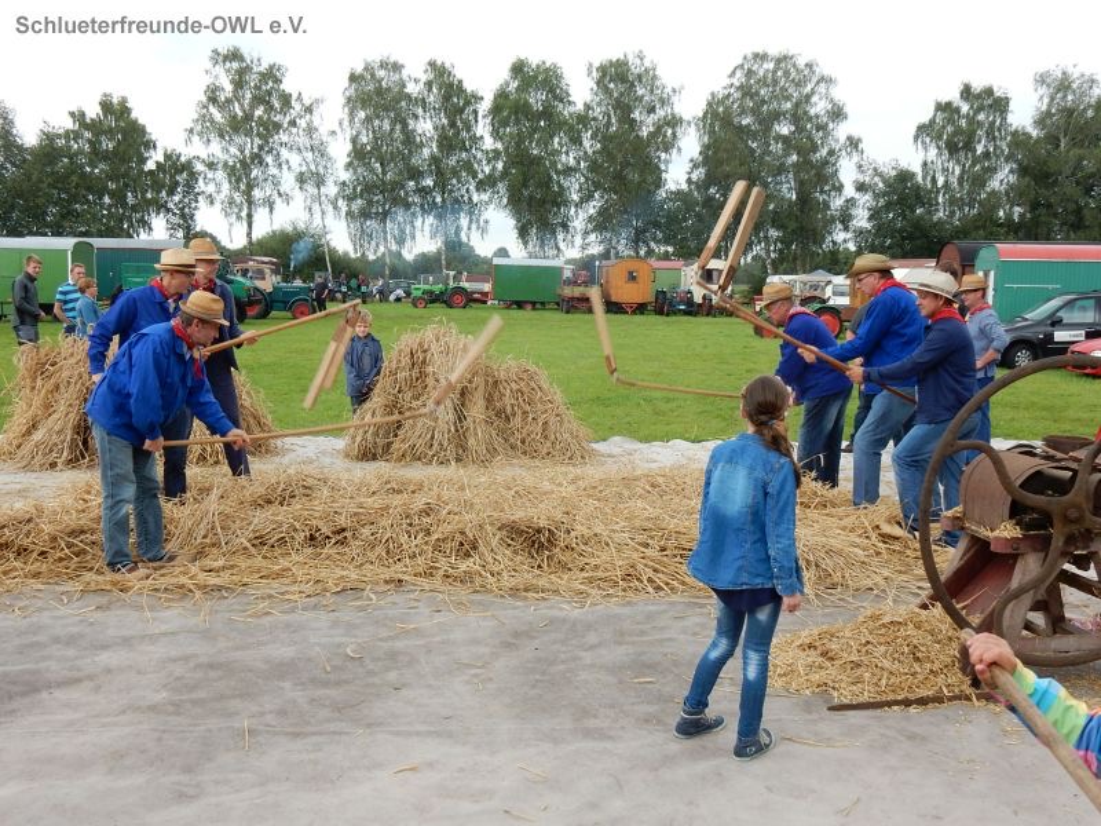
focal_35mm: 36
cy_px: 413
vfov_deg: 39.7
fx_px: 1145
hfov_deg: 51.4
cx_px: 550
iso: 125
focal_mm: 6.4
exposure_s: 1/200
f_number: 4
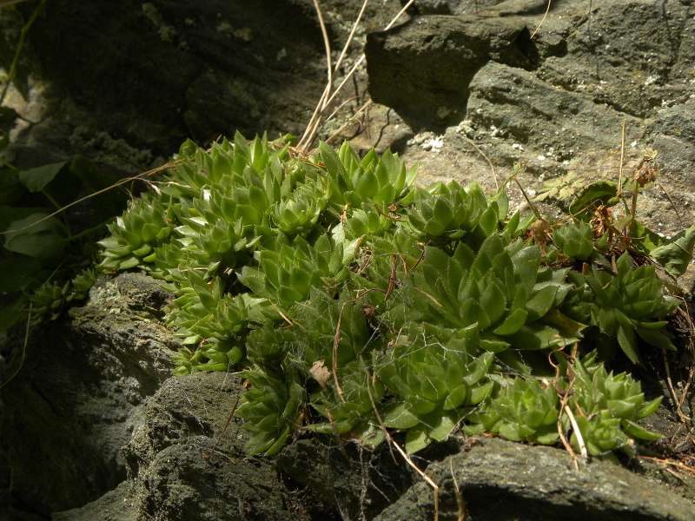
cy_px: 260
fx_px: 924
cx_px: 348
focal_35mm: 46
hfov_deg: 41.2
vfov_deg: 31.5
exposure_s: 1/400
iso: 100
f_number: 5
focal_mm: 8.2
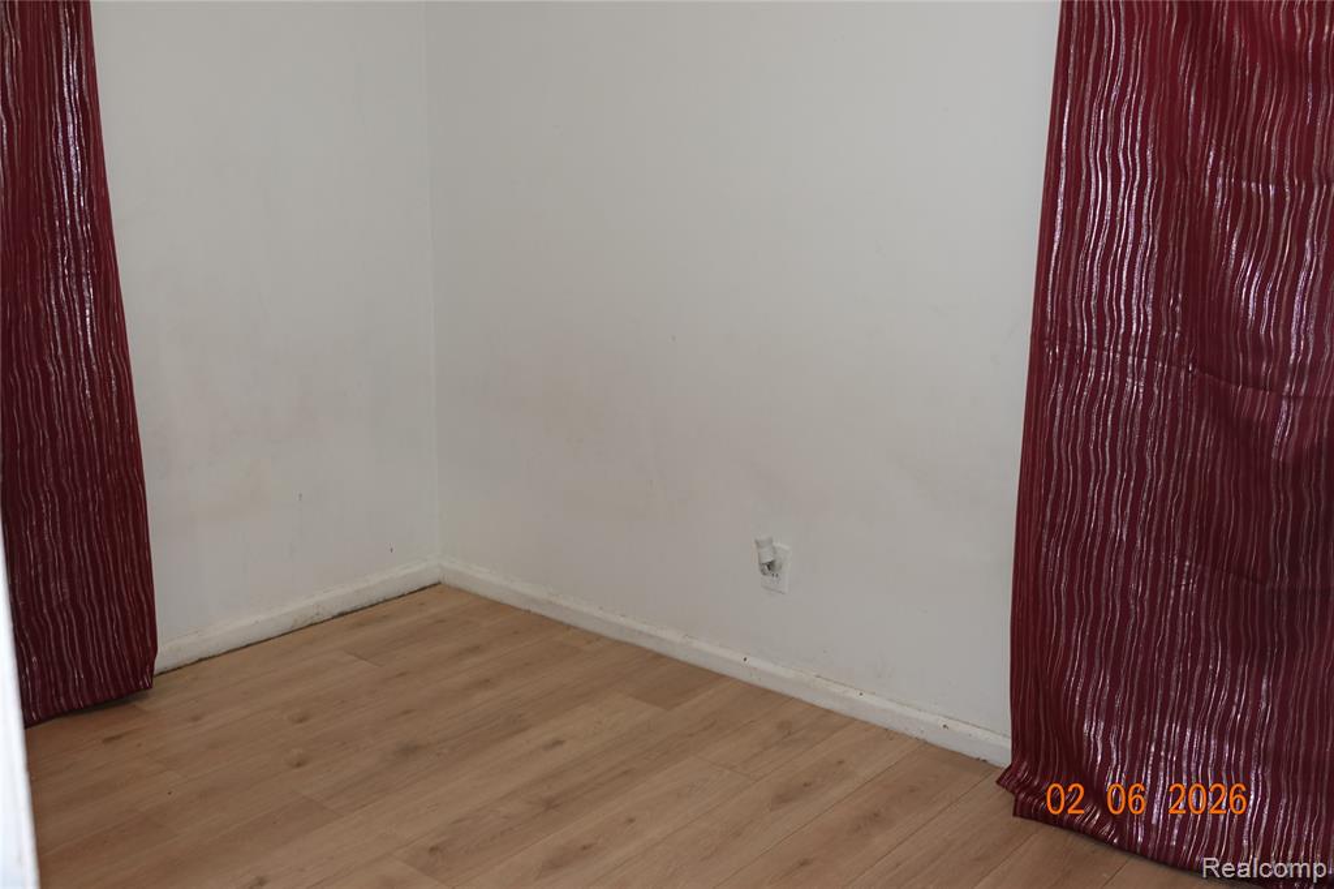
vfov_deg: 37.8
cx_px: 667
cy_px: 444
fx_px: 1296
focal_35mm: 35
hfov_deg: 54.4
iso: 400
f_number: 3.2
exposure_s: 1/40
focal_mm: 12.96
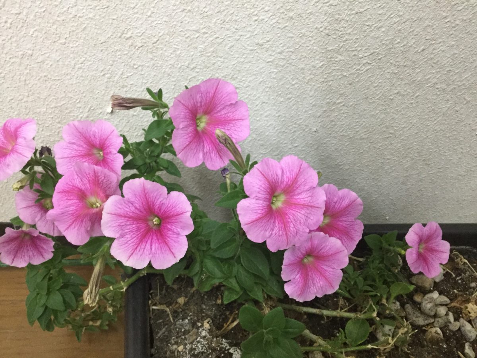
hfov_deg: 58.4
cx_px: 238
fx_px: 427
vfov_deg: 45.4
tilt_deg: -46.0
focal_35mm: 31
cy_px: 179
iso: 160
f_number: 2.4
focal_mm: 3.3
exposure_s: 1/30
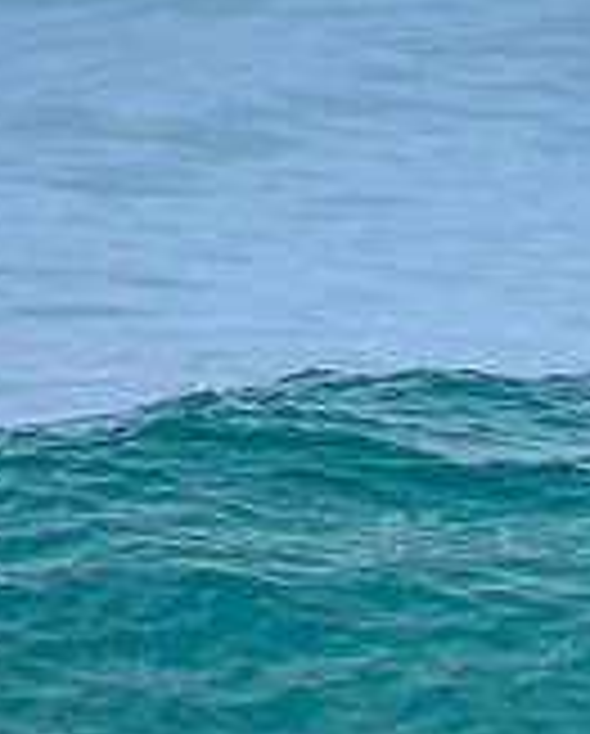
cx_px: 842
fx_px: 76770
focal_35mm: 3527
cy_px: 815
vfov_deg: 0.5
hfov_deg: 0.4
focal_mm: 800
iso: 400
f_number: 6.3
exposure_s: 1/1600
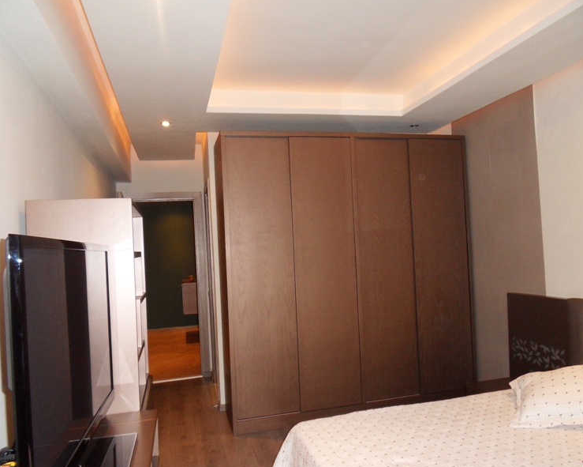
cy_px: 240
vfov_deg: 54.9
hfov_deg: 65.9
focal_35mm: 26
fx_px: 449
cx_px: 316
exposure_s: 1/30
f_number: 3.3
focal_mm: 4.2
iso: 200
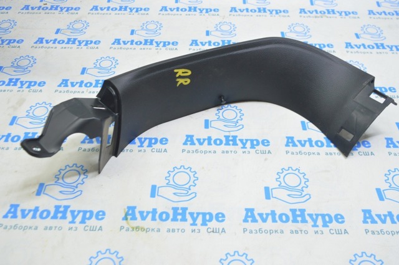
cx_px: 200
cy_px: 132
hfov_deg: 55.2
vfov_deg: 38.3
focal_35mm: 34
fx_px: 382
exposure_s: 1/15
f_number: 5.6
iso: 400
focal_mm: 23
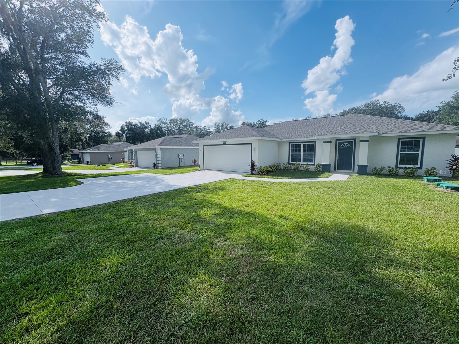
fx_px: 186
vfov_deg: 85.7
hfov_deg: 102.1
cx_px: 230
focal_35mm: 14
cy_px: 172
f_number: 2.2
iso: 50
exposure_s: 1/2028
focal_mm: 2.22
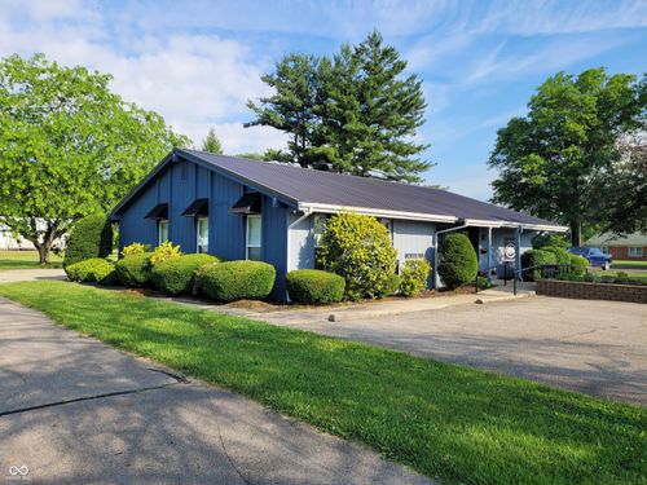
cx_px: 324
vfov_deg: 53.1
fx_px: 486
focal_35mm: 26
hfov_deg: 67.3
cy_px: 242
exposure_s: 1/1497
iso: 40
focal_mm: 5.4
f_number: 1.8
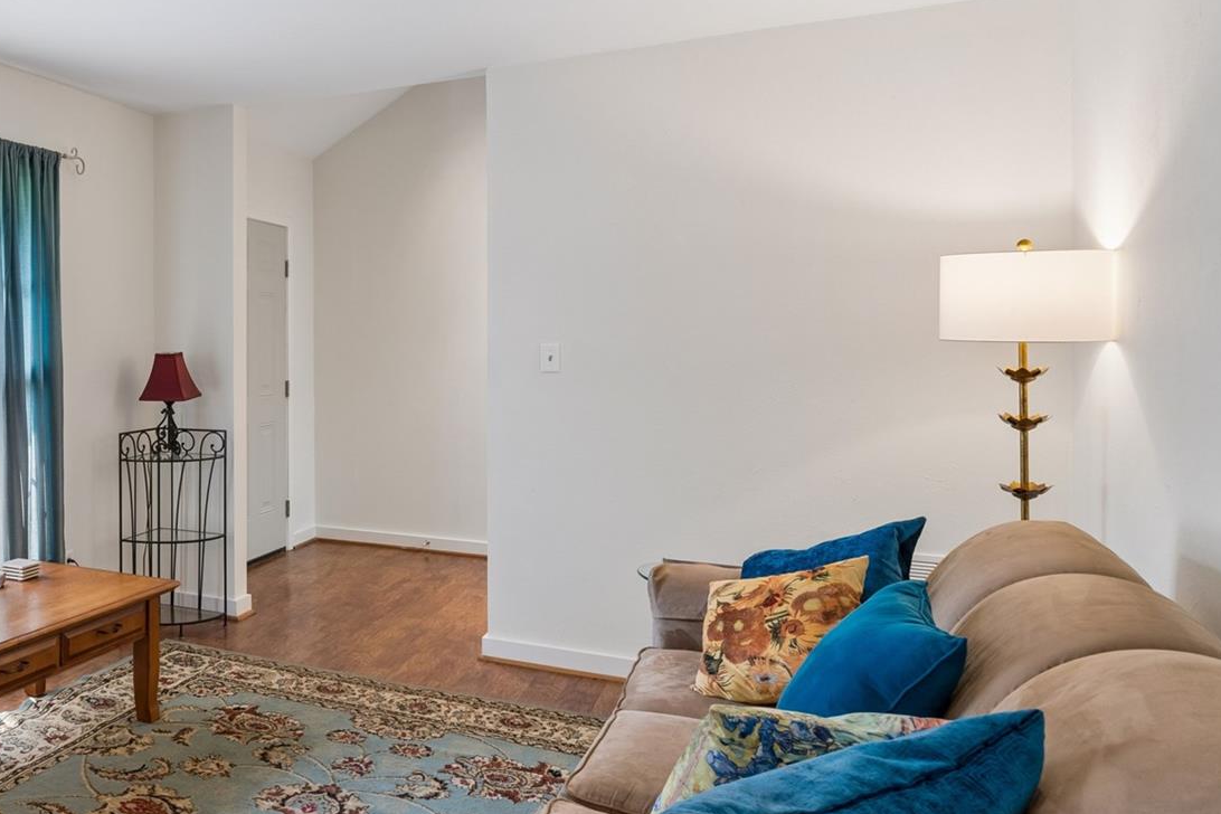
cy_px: 346
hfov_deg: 55.0
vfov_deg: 43.2
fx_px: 1024
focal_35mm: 30
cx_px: 162
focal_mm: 16.1
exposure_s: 1/4
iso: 400
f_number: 13
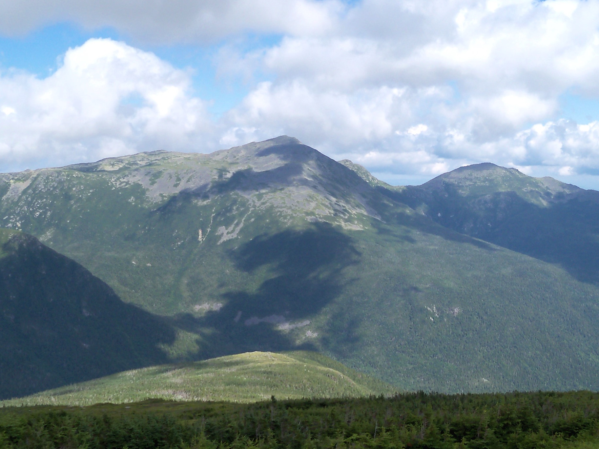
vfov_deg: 31.4
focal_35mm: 46
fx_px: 796
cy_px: 267
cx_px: 299
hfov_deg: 41.2
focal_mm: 6.2
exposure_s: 1/640
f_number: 3.5
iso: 80
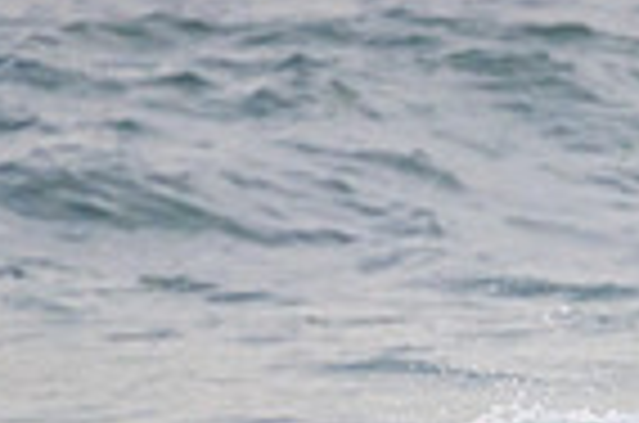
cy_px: 729
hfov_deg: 0.8
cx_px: 1206
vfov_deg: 0.6
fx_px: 43514
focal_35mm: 2457
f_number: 5.6
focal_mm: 400
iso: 500
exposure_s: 1/2500
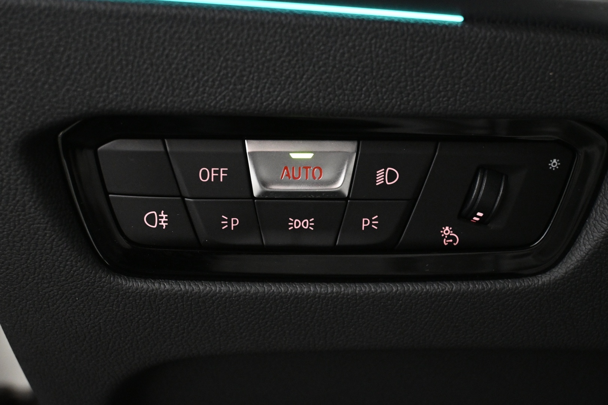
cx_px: 304
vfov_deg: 21.1
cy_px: 202
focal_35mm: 64
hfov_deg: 31.2
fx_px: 1089
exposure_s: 1/15
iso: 4000
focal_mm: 43
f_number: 6
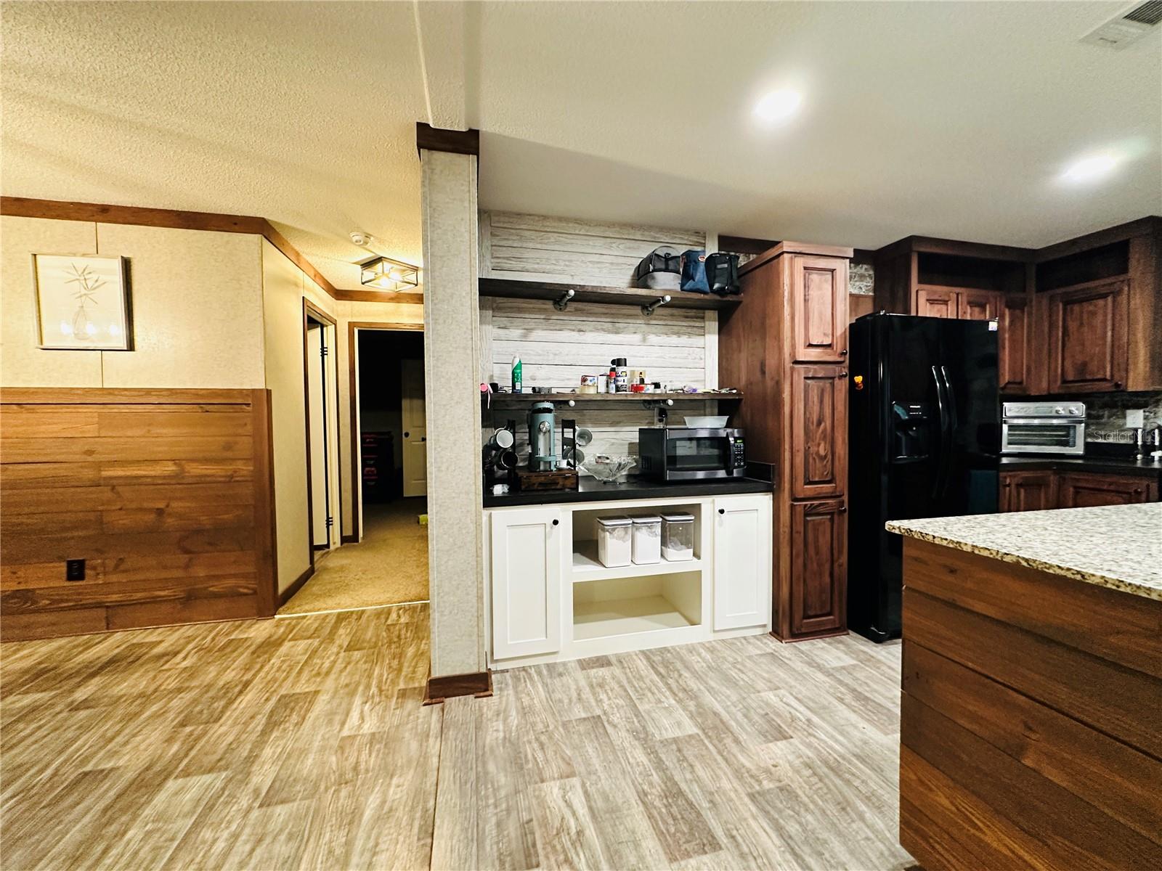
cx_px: 581
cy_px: 436
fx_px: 470
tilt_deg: -2.1
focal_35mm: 14
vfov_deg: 85.7
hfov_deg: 102.1
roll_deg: -0.1
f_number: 2.2
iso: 500
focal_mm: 2.22
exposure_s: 1/60
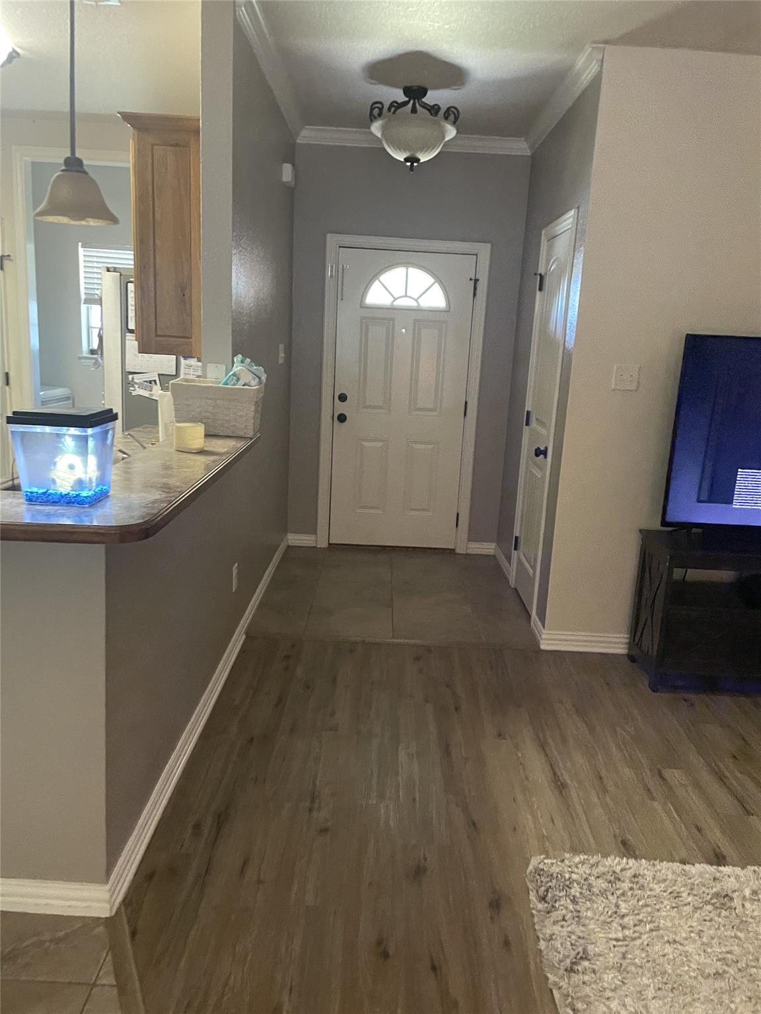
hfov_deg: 53.1
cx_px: 380
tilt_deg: -17.2
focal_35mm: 26
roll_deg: -1.3
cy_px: 507
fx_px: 762
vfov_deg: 67.3
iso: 500
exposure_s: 1/30
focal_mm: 4.2
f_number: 1.6
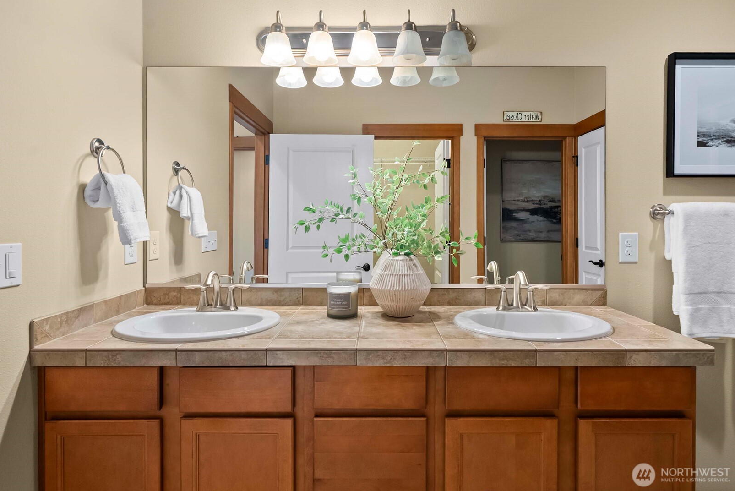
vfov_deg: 64.6
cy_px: 233
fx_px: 388
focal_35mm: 19
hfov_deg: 86.8
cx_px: 356
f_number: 7.1
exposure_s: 1/4
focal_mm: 18
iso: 1000
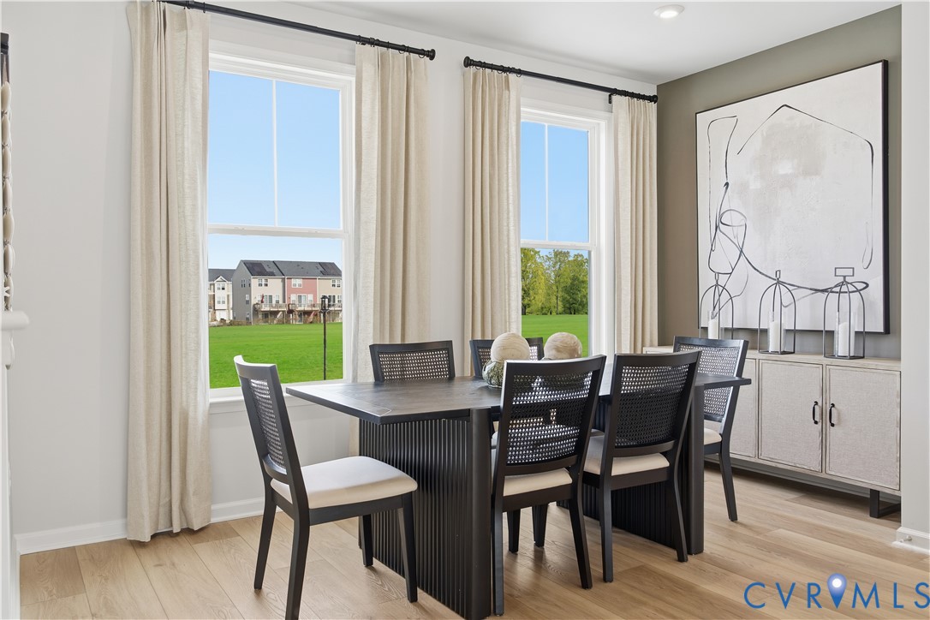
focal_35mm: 27
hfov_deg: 67.4
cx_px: 465
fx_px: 697
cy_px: 310
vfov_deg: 47.9
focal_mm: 27
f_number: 6.3
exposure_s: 1/160
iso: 125
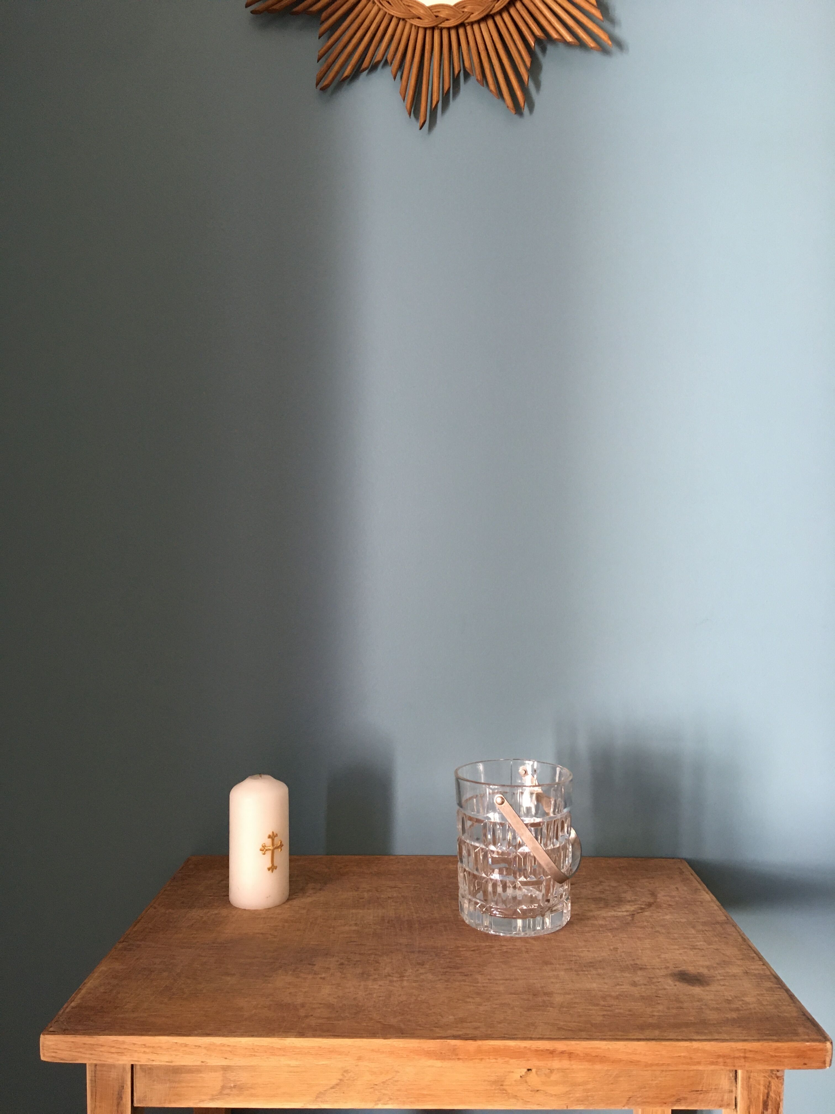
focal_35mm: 29
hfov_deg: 48.2
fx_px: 933
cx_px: 418
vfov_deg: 61.7
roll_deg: -1.1
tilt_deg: +0.1
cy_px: 557
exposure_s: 1/33
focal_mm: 4.15
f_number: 2.2
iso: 125
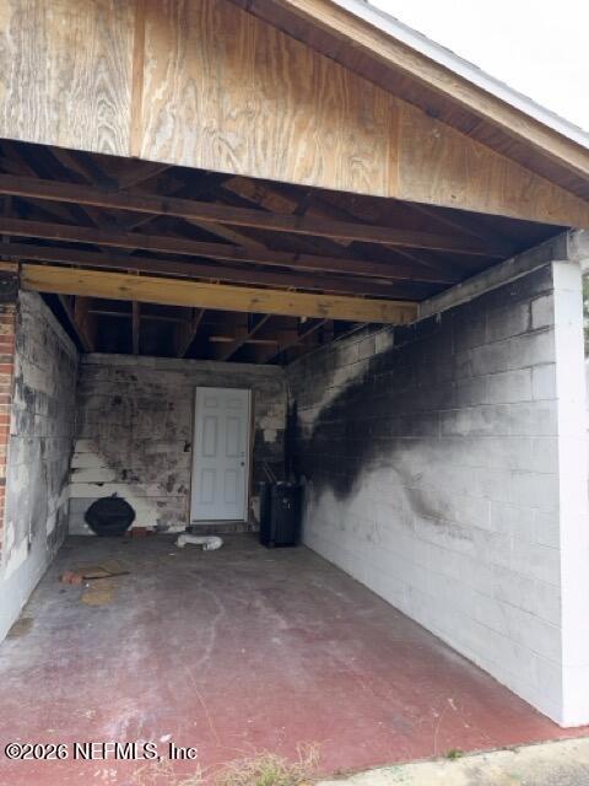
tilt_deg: +4.5
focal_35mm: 24
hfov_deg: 56.8
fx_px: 544
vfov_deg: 71.6
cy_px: 393
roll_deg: -1.7
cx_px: 294
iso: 50
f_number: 1.78
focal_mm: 6.76
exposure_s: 1/307
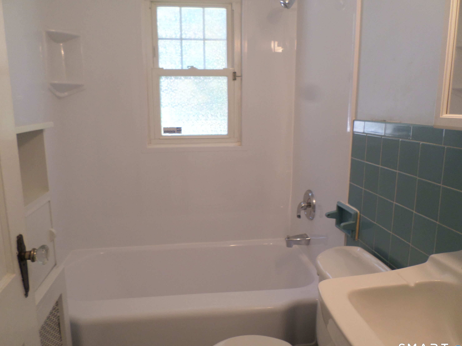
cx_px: 230
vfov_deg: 53.1
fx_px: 347
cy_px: 176
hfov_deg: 67.3
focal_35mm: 26
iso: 100
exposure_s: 1/30
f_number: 2.5
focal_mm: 4.5
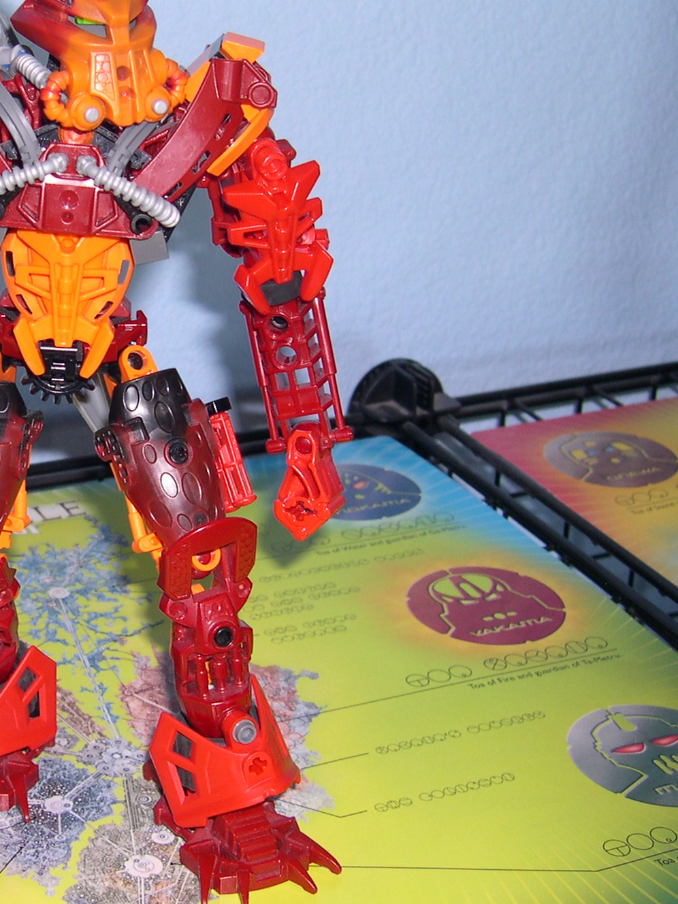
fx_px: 1697
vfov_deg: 29.8
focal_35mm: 65
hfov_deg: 21.9
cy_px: 369
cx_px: 31
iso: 100
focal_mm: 8
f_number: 2.8
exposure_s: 1/60
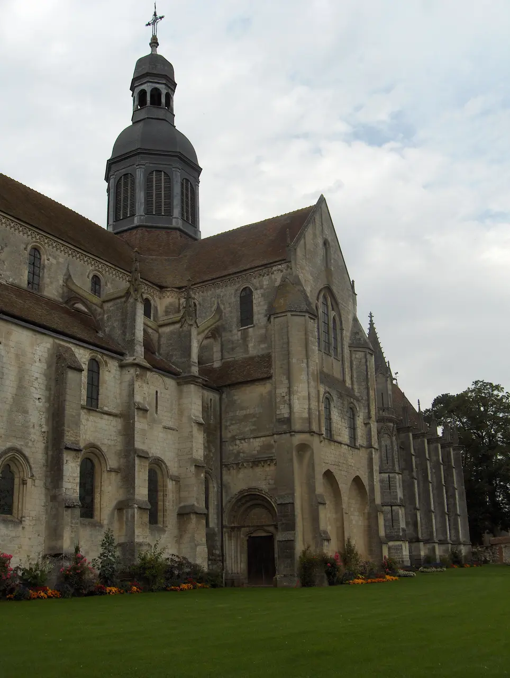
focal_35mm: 39
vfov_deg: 47.8
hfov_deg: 36.9
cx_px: 255
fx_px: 764
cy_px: 339
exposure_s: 1/351
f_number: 4.8
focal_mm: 8
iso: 80
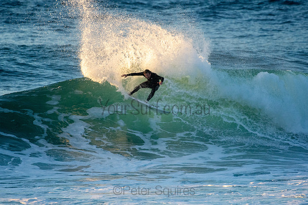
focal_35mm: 750
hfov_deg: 2.7
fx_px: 6418
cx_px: 154
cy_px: 102
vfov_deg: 1.8
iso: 1800
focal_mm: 500
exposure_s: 1/2000
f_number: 5.6
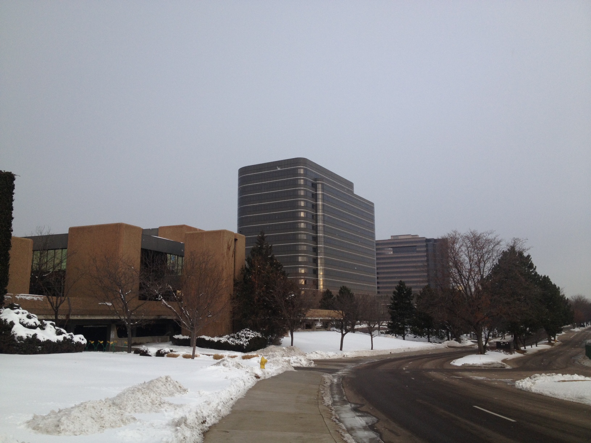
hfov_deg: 52.6
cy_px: 222
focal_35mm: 35
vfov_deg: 40.7
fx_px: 598
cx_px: 296
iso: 50
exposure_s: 1/867
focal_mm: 4.28
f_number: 2.4
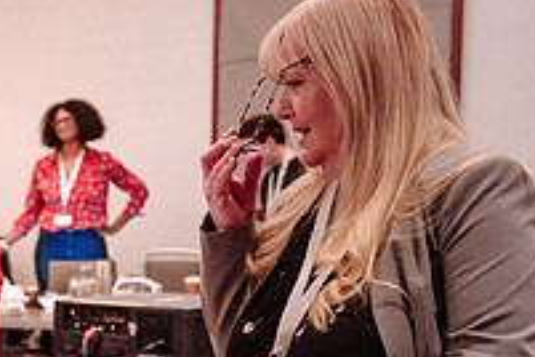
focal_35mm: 100
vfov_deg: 13.4
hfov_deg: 19.3
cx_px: -97
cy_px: 385
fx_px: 1486
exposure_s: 1/100
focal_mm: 31
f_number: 2.8
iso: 1600
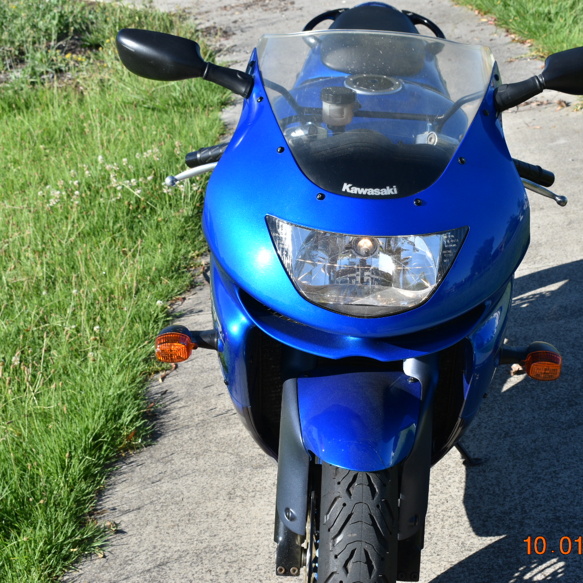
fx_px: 1258
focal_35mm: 66
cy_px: 294
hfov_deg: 26.0
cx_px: 358
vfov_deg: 26.1
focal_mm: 34
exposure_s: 1/320
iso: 200
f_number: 9
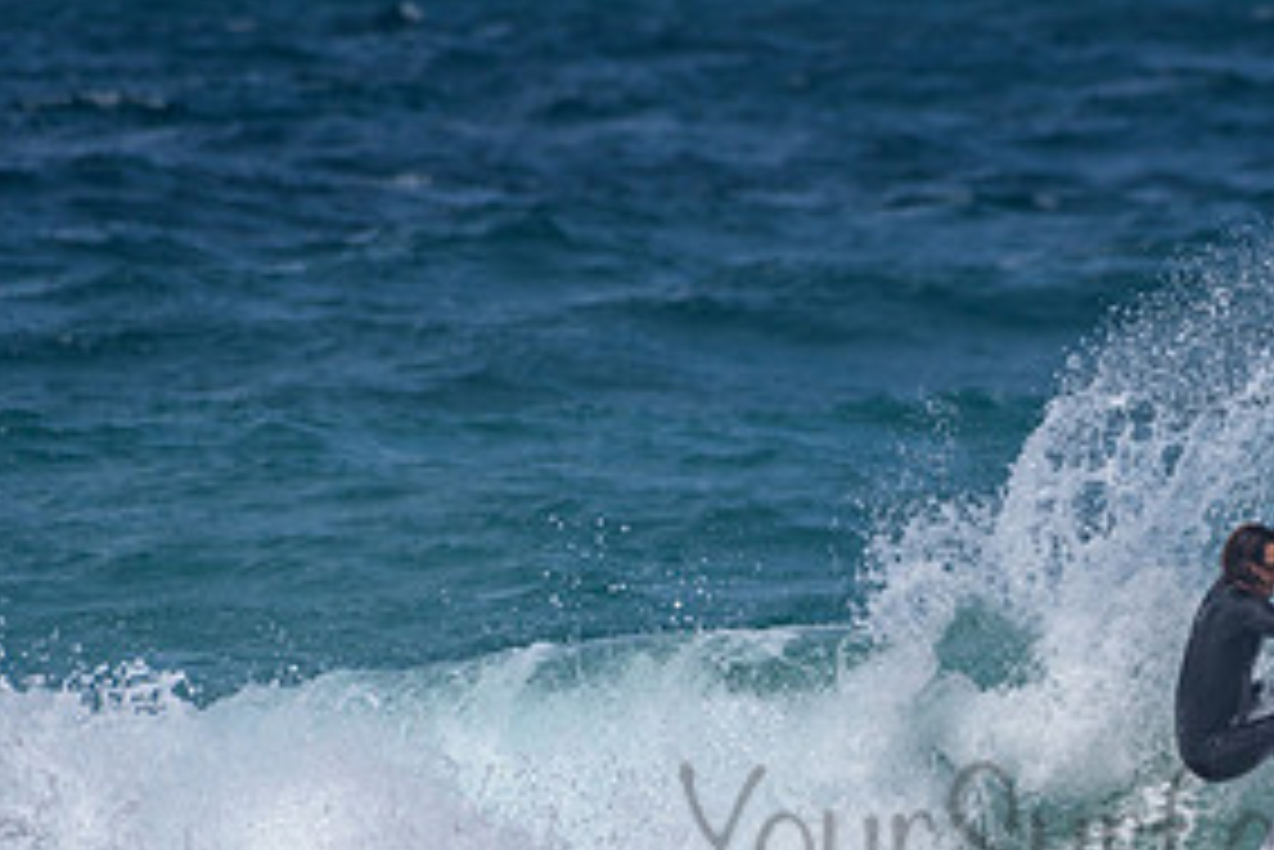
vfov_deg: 1.1
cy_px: 692
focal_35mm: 1259
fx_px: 44575
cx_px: 1335
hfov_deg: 1.6
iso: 90
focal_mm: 500
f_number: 5.6
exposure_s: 1/2000
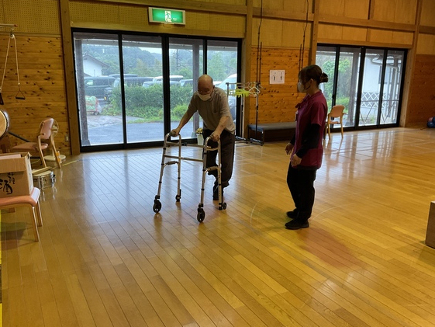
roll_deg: +0.7
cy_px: 165
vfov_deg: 45.5
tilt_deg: -14.9
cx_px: 213
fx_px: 390
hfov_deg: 58.3
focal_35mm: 31
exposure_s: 1/60
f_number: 1.8
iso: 64
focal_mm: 3
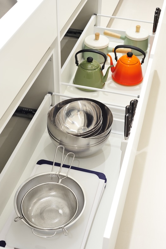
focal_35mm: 50
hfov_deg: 27.0
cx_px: 83
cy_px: 124
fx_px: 346
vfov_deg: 39.6
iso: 400
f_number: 8
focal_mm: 50
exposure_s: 1/8
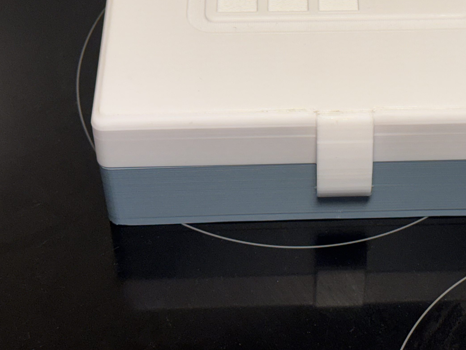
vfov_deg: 15.7
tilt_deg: -45.4
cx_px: 361
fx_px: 1252
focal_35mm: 93
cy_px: 20
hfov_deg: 20.9
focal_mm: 6.76
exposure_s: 1/50
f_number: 1.78
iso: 50
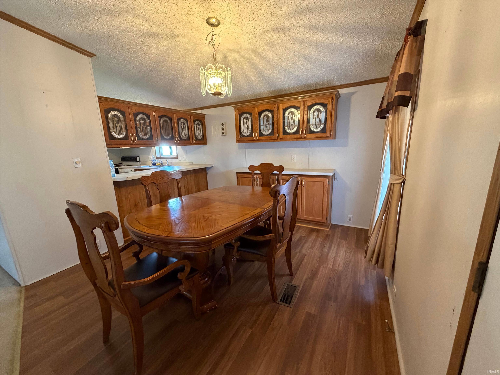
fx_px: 202
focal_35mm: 14
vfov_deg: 85.7
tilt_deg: -11.9
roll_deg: +2.0
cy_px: 188
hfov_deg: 102.1
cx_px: 250
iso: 500
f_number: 2.2
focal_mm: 2.22
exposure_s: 1/60
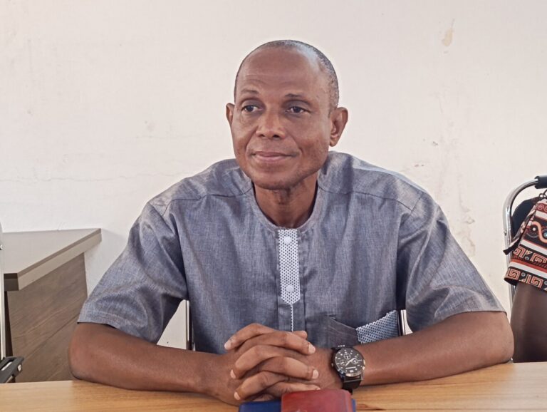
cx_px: 274
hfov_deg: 38.1
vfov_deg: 29.2
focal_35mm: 50
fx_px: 791
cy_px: 206
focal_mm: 6.11
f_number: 1.7
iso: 1250
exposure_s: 1/50
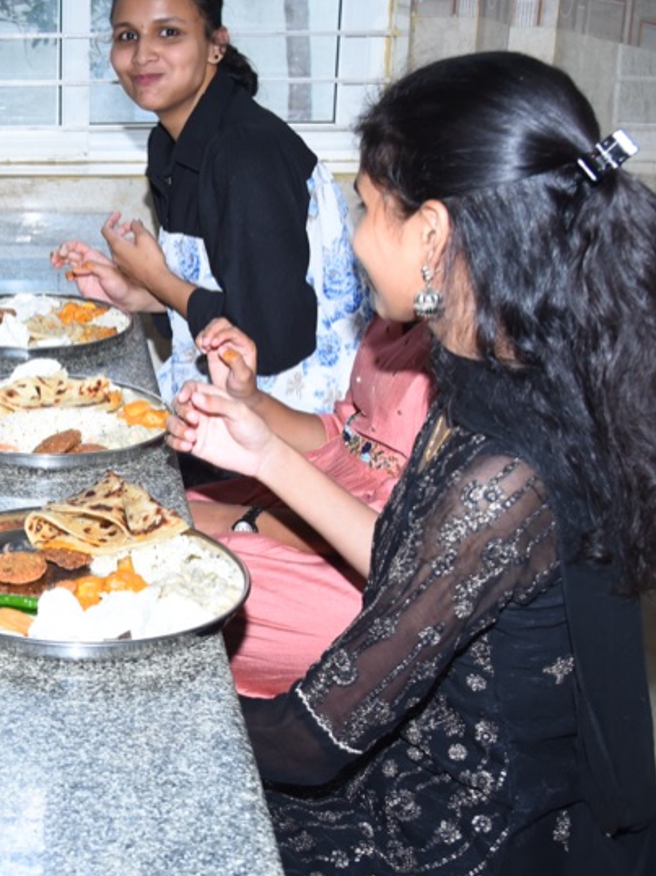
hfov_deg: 22.4
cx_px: -106
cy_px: 303
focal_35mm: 61
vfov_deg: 31.5
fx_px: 1543
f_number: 5
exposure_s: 1/125
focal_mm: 31
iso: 1000
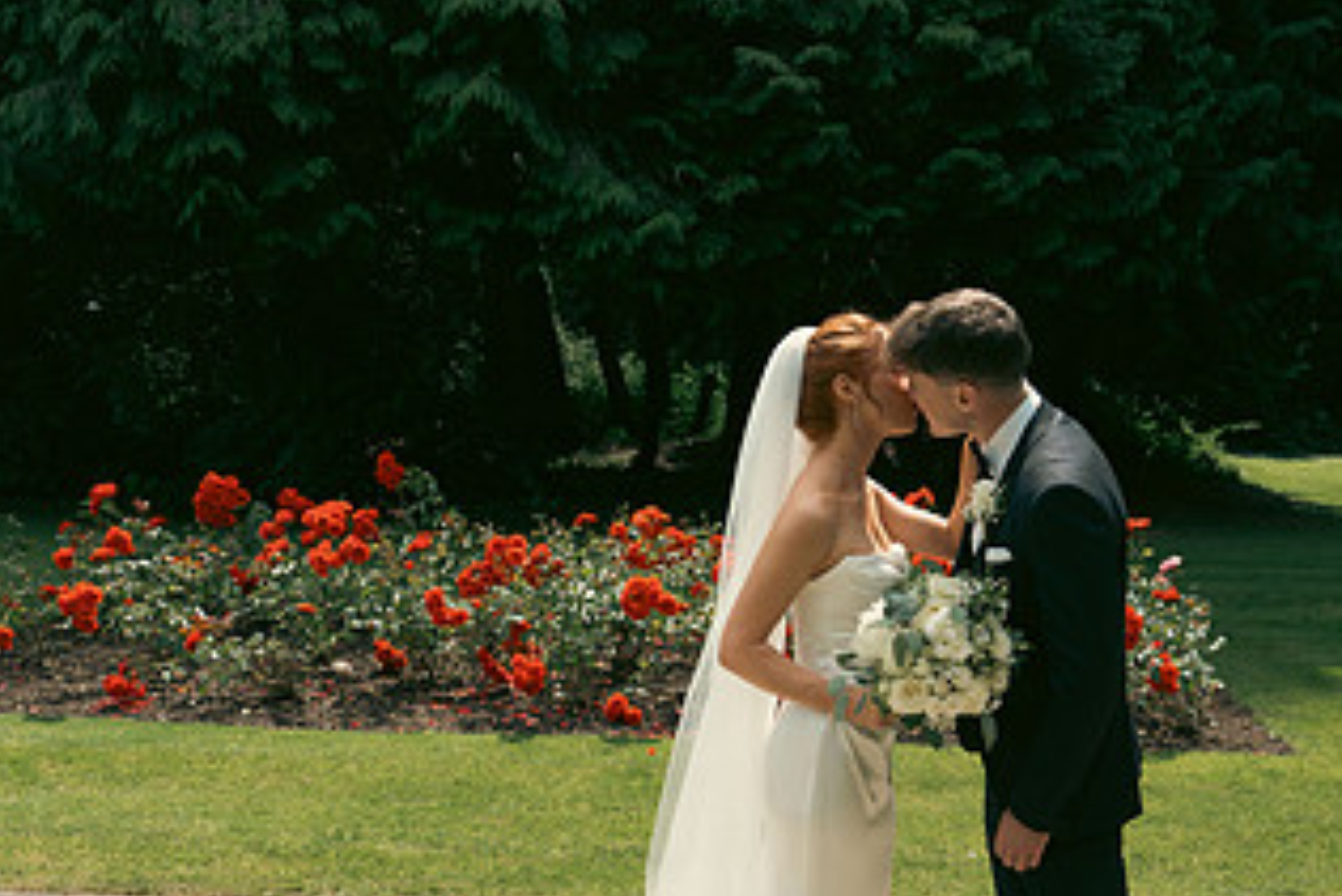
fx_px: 1641
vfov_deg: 30.2
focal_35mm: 44
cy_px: 639
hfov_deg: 43.9
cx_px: 888
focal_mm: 24
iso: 50
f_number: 5
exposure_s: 1/160
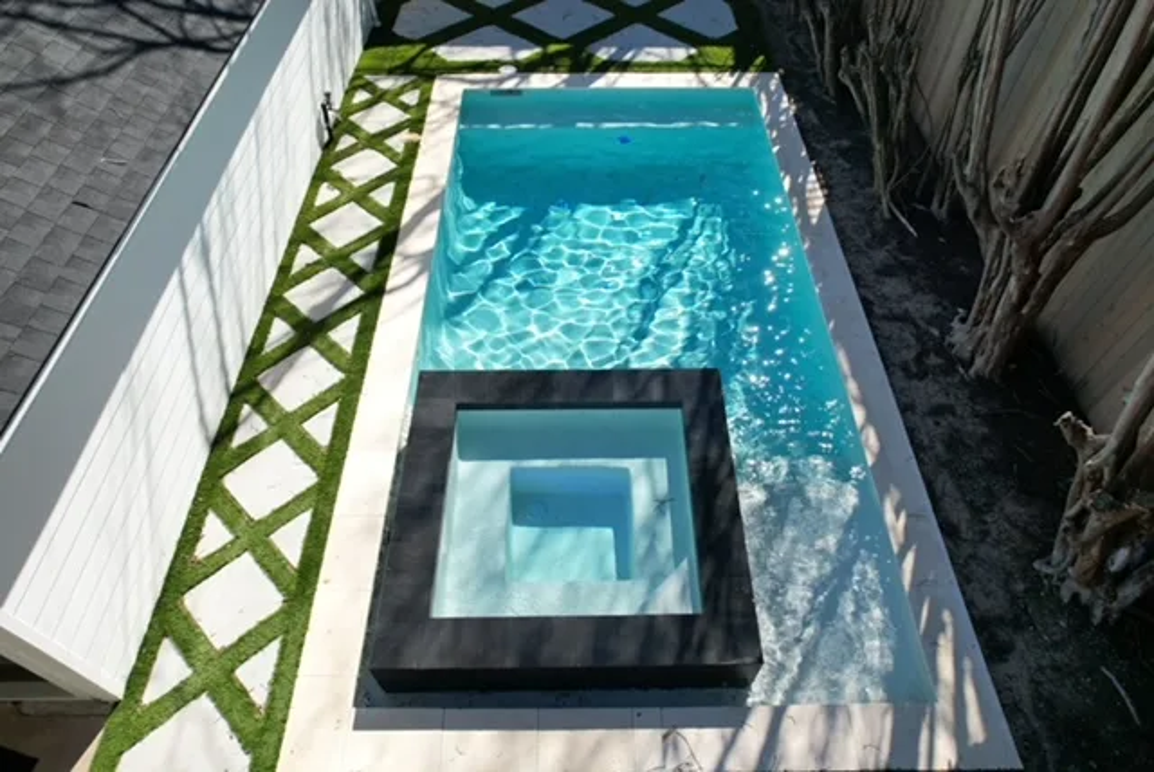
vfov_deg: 57.3
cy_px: 386
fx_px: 706
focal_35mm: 22
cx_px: 577
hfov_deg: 78.5
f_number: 2.8
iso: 110
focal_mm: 8.38
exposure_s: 1/400
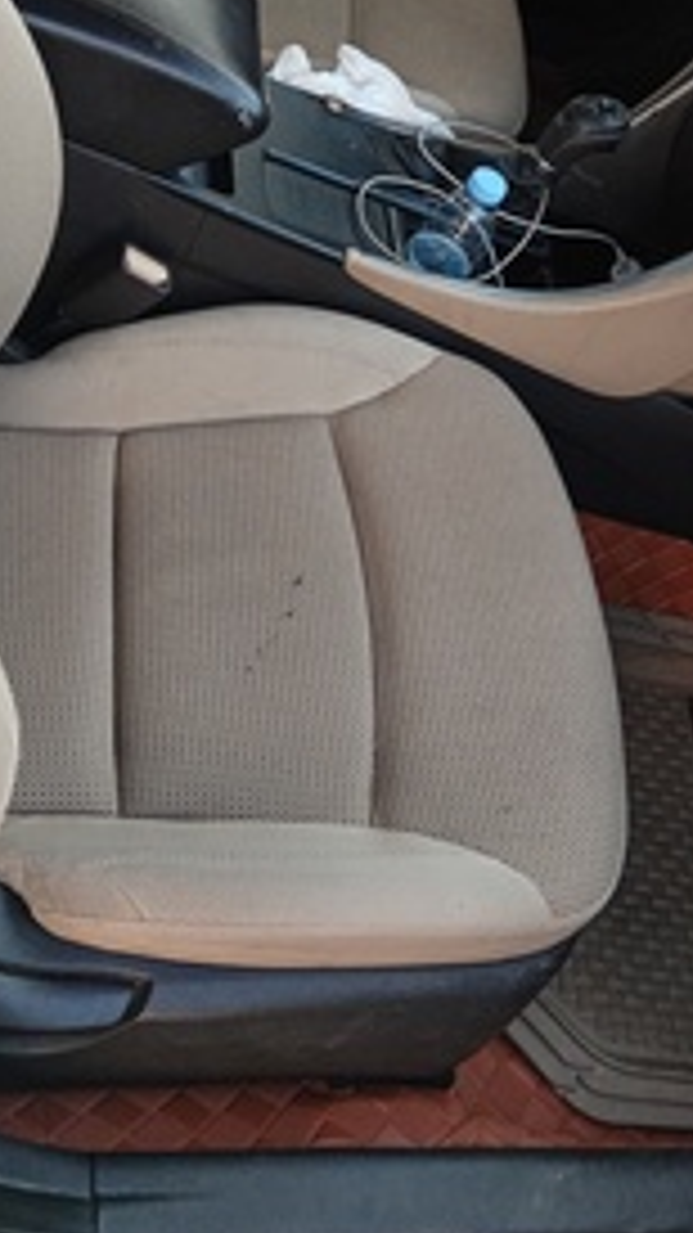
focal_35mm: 49
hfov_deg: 24.1
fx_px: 1602
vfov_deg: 41.5
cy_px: 407
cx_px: 529
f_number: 1.9
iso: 458
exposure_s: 1/120
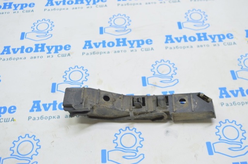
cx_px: 124
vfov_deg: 30.8
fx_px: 299
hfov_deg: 45.0
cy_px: 82
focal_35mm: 44
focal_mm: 29
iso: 400
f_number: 5.6
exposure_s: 1/20
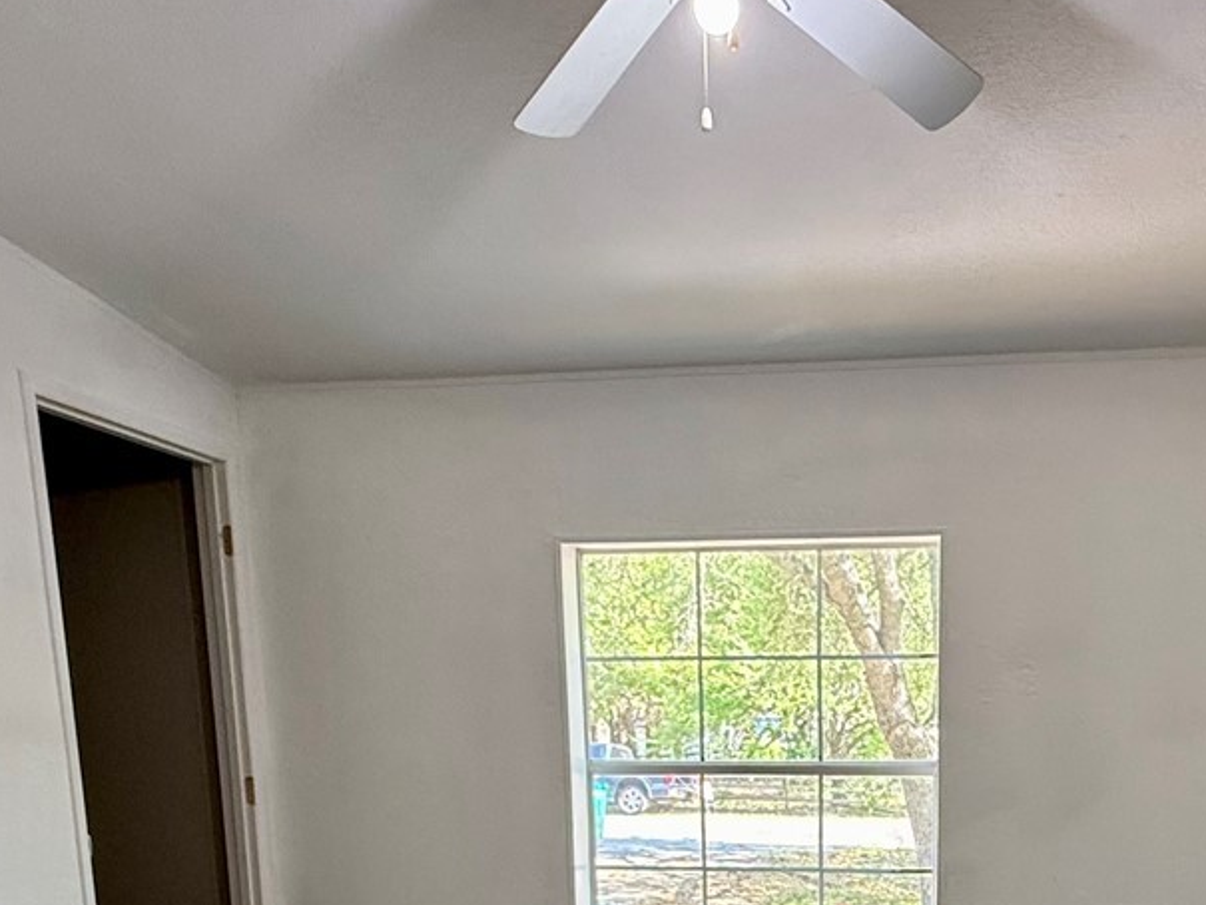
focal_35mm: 37
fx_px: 1289
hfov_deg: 49.0
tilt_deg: -10.8
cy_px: 983
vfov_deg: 33.9
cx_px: 835
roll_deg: +0.2
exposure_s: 1/99
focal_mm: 2.22
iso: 200
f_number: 2.2
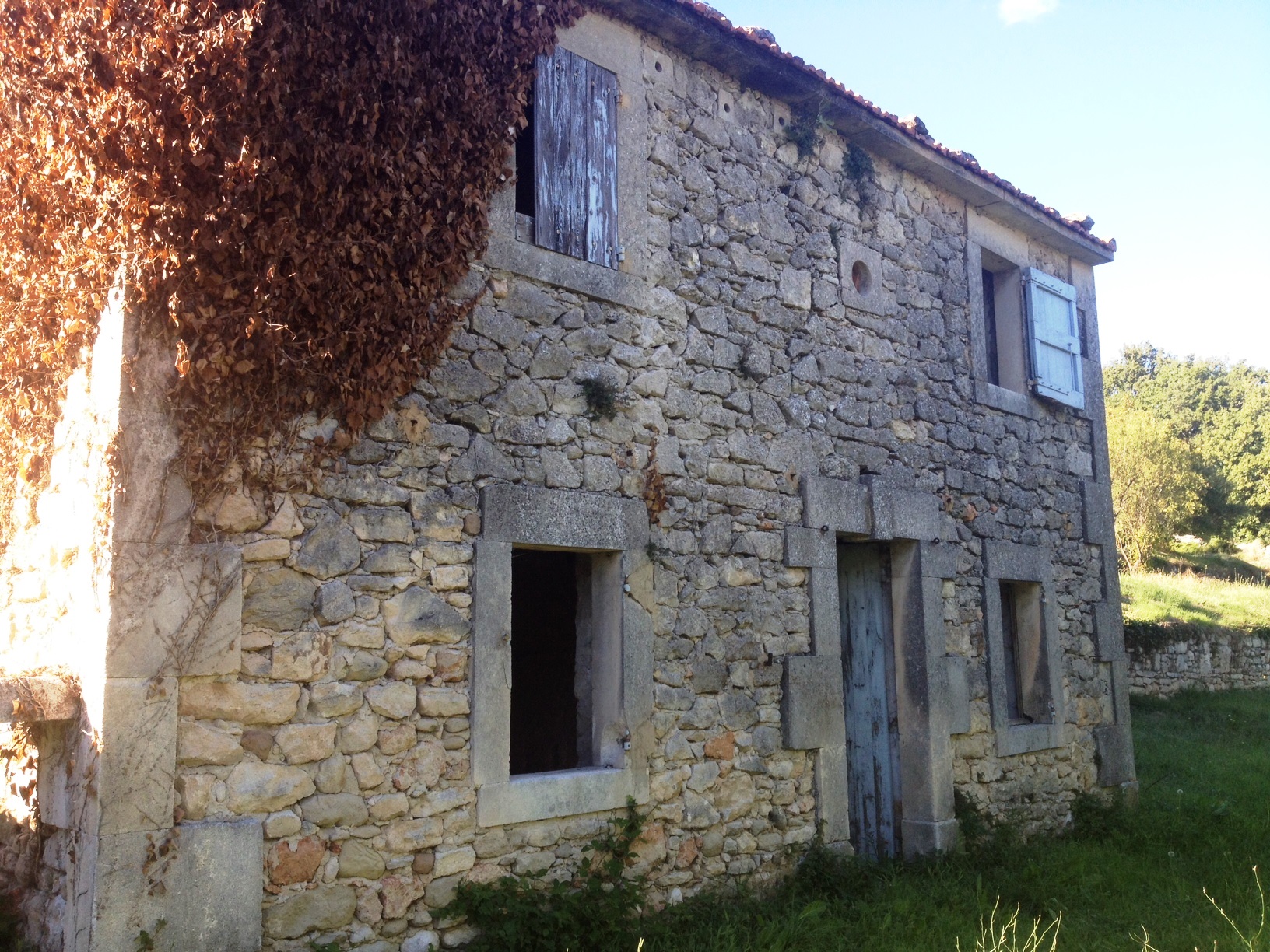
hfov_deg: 52.6
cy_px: 476
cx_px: 635
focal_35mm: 35
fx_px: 1284
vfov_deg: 40.7
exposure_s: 1/319
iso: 50
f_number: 2.4
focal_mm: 4.28
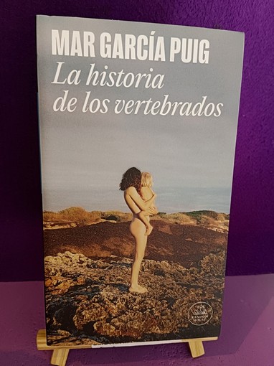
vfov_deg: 67.3
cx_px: 137
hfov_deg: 53.0
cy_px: 183
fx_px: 275
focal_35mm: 26
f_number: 1.8
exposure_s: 1/100
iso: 219
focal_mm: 3.96
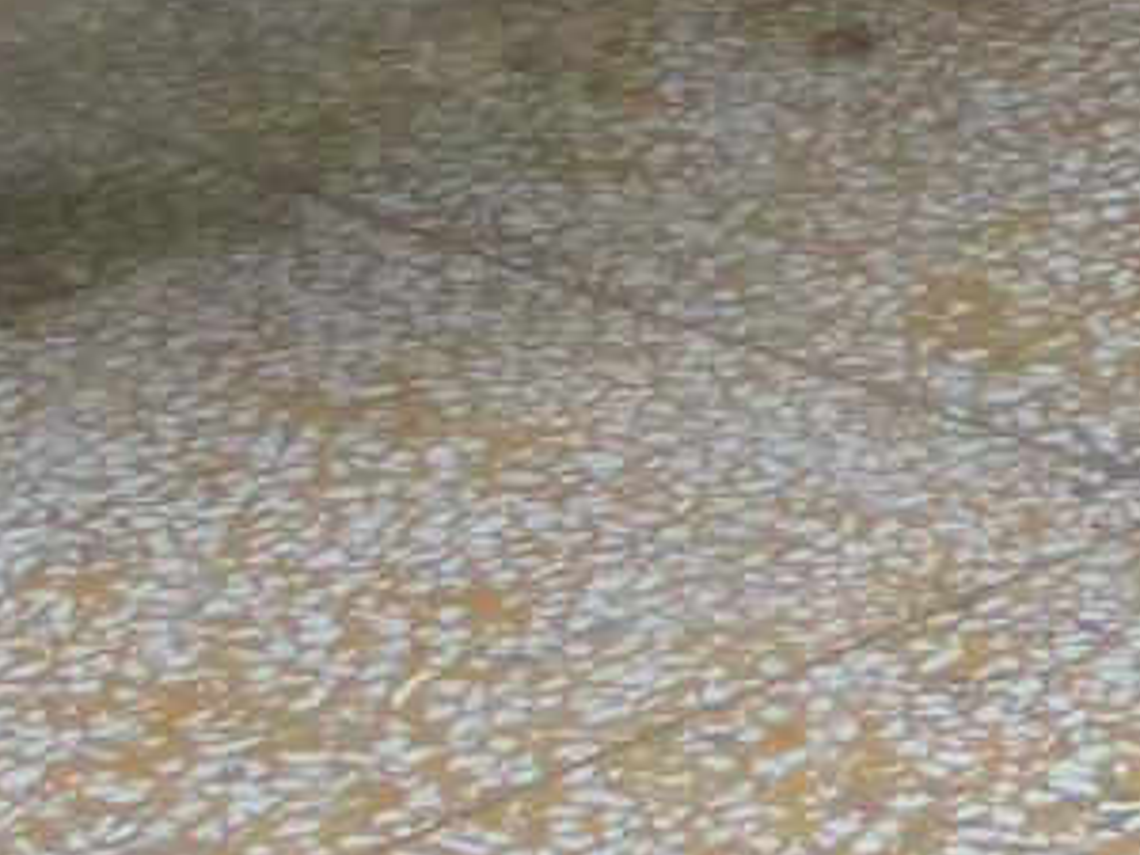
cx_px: 3207
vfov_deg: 5.5
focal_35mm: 253
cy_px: -1820
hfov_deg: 7.1
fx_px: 8332
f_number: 2.8
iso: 400
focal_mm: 6.8
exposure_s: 1/60
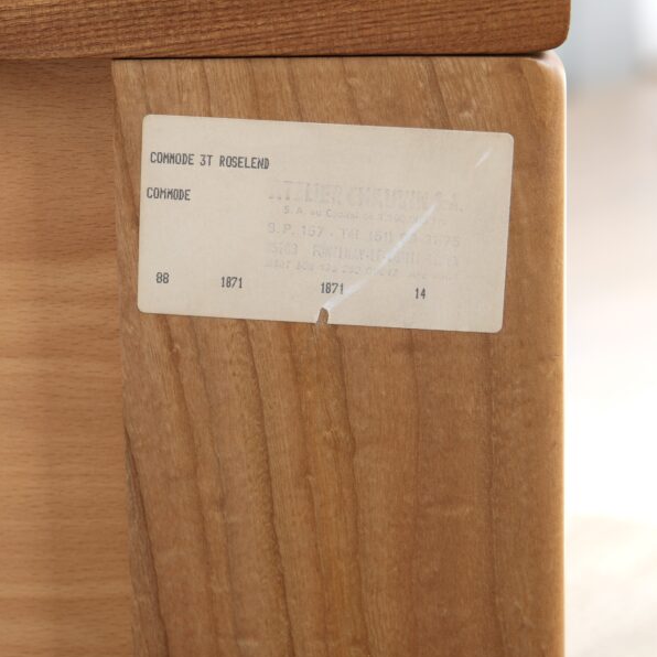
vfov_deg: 25.2
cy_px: 207
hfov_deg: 25.4
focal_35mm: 68
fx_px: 1460
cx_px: 330
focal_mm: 35
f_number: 6.4
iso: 320
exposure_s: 1/52
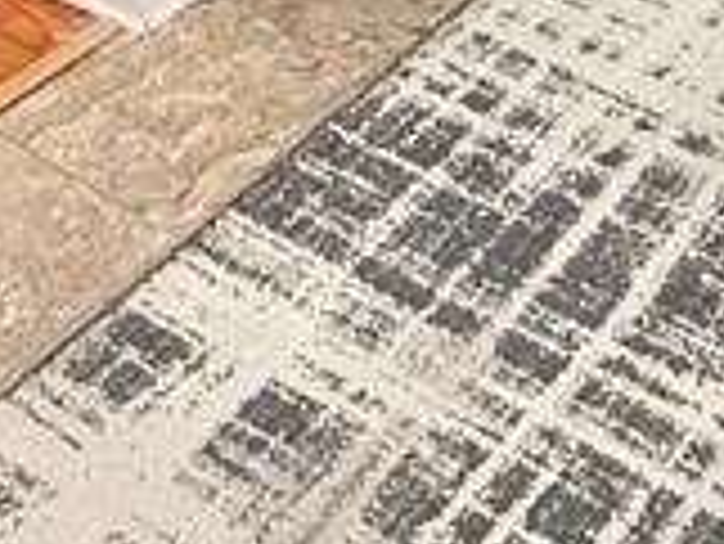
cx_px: 562
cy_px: -1101
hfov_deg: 21.8
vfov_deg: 10.9
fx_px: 1863
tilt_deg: -0.8
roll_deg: +0.7
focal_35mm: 89
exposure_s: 1/120
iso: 200
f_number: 2.2
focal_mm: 2.22
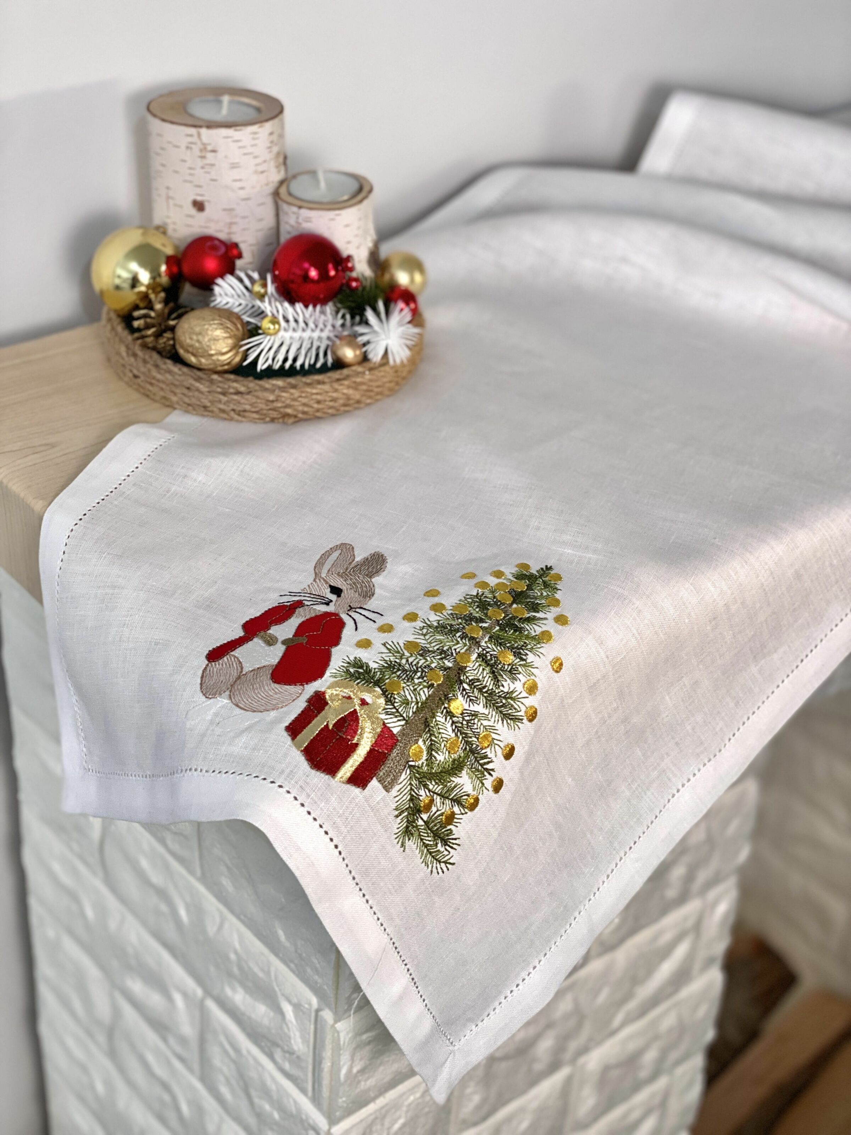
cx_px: 426
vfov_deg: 36.8
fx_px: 1704
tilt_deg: -32.3
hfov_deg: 28.0
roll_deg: -3.3
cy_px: 568
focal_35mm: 52
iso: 80
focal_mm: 6
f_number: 2
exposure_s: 1/100
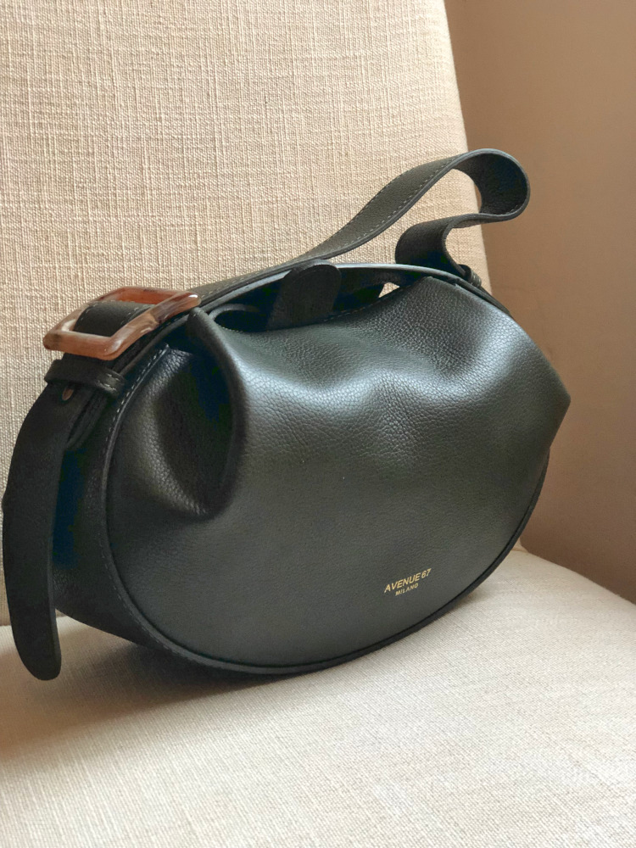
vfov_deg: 33.8
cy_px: 424
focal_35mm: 57
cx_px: 318
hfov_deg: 25.7
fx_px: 1396
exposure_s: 1/33
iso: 500
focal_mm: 6.6
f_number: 2.8
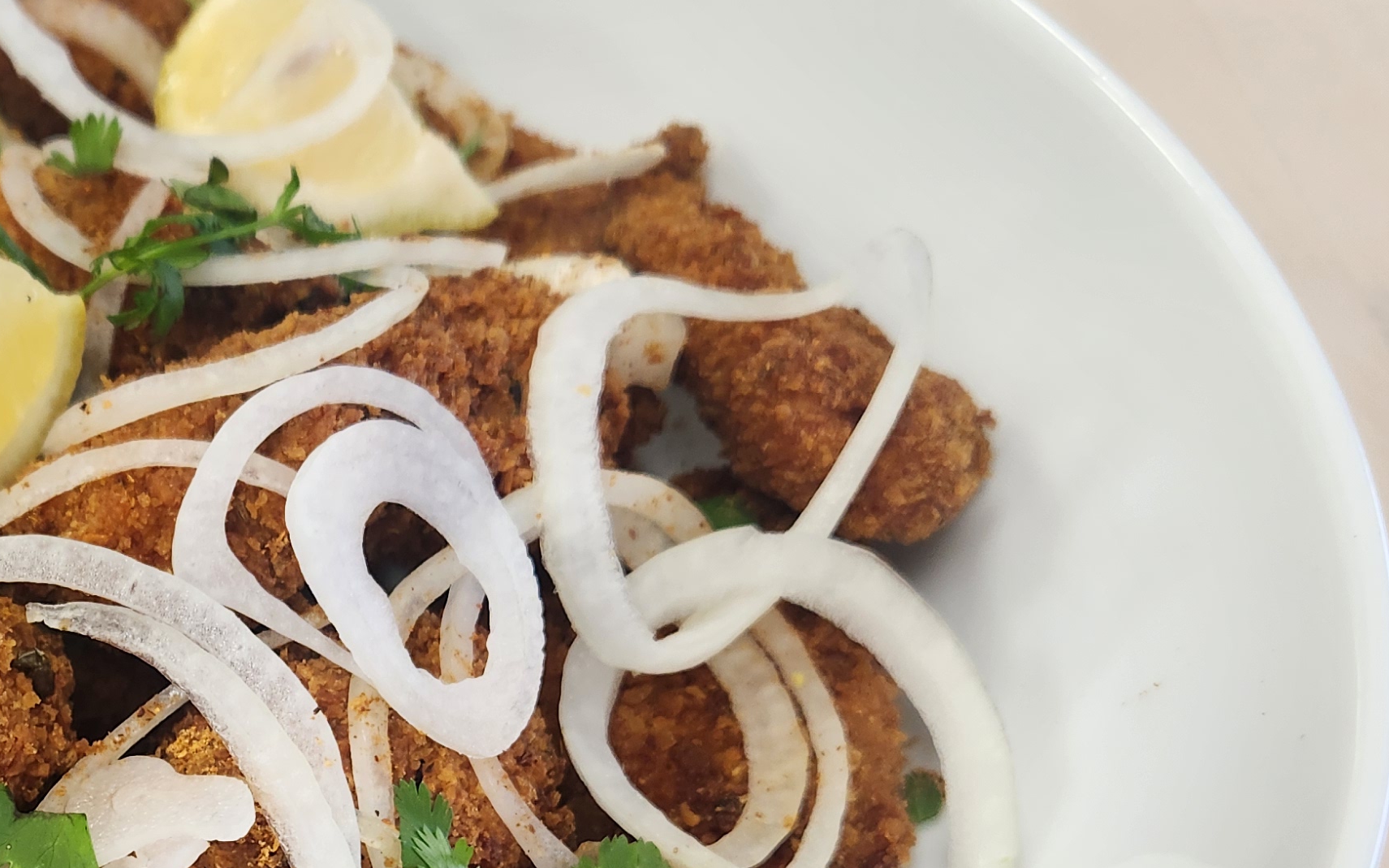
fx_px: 2158
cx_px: 43
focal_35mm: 57
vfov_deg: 22.2
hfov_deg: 33.1
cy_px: 796
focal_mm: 5.4
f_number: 1.8
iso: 100
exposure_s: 1/180
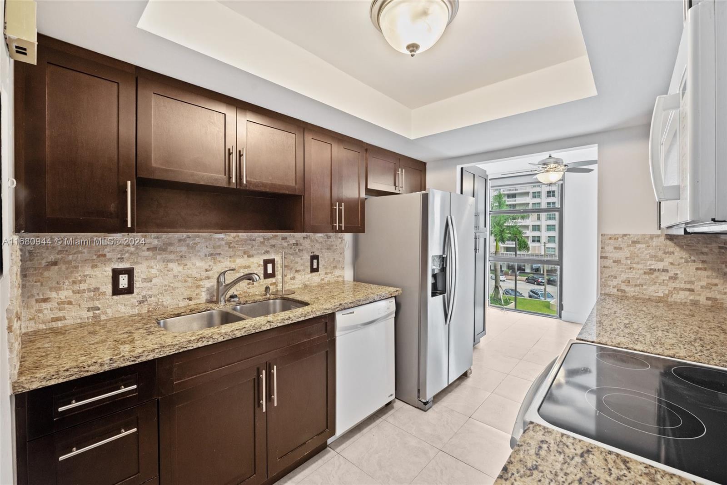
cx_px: 364
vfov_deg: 77.3
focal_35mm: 15
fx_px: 303
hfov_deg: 100.4
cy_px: 242
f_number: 8
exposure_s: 1/15
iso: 1400
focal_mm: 15
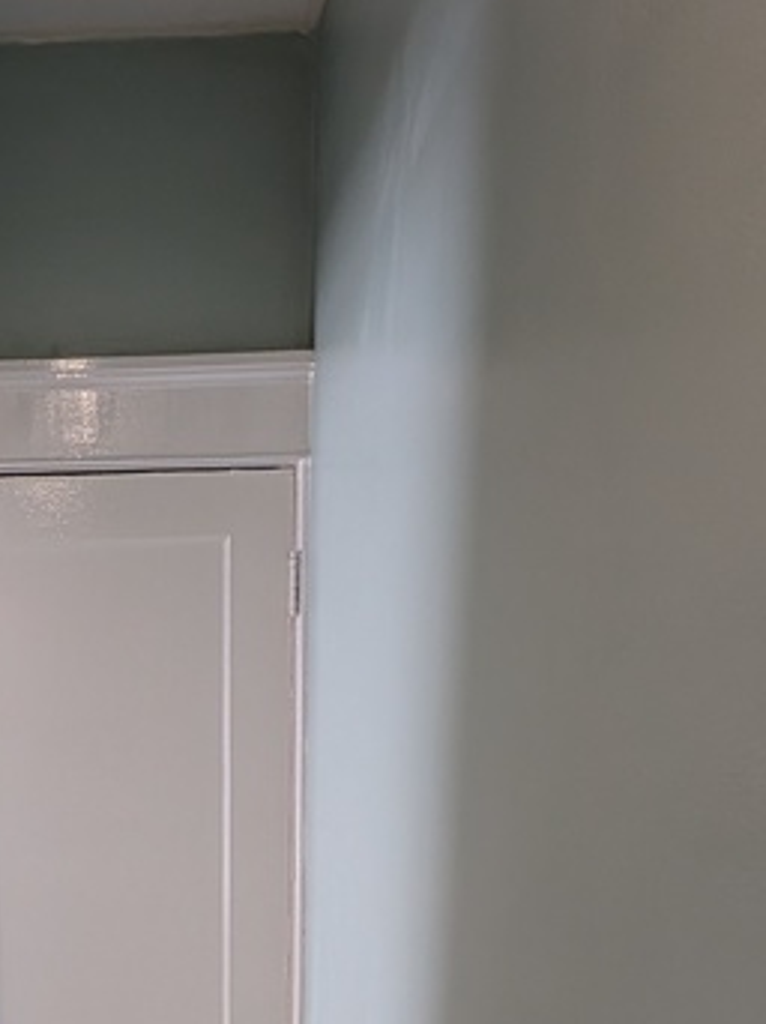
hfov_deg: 35.7
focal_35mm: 38
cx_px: 91
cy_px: 1039
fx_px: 1123
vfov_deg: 42.0
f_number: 1.7
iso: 292
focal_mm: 2.02
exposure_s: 1/120
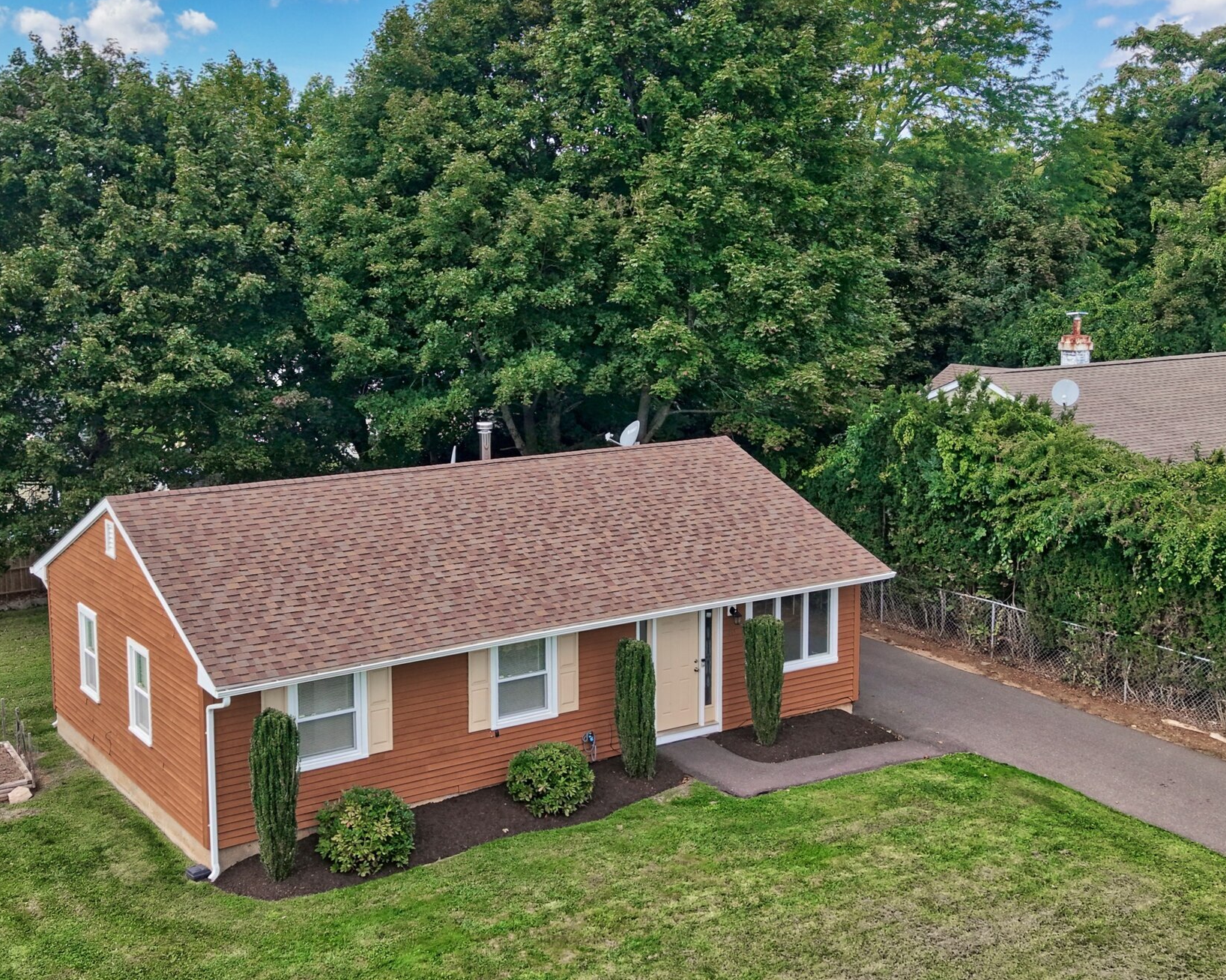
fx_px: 1596
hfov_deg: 42.0
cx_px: 562
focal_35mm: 44
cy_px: 465
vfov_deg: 34.1
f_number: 1.8
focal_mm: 8.7
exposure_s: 1/1250
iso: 200
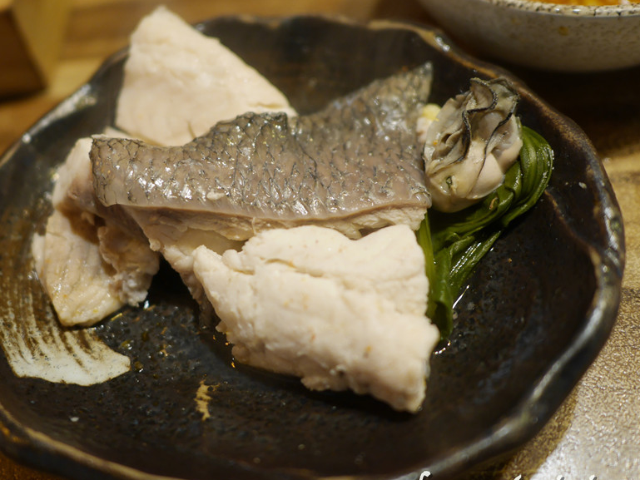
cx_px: 270
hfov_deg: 47.7
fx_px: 721
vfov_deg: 36.8
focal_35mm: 39
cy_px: 217
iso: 400
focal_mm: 15
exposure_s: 1/60
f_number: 1.7
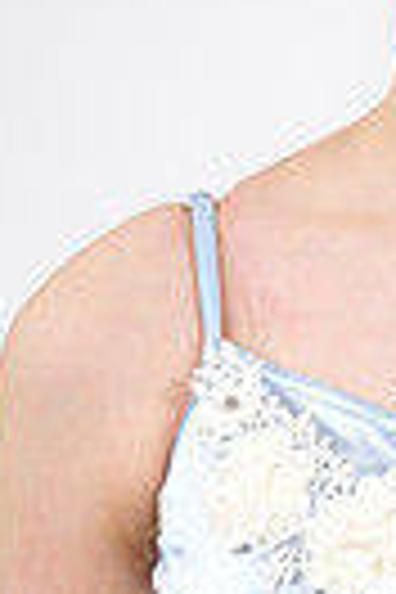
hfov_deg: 5.7
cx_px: 554
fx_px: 3927
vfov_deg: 8.6
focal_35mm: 238
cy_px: 158
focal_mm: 70
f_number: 8
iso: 320
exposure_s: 1/125
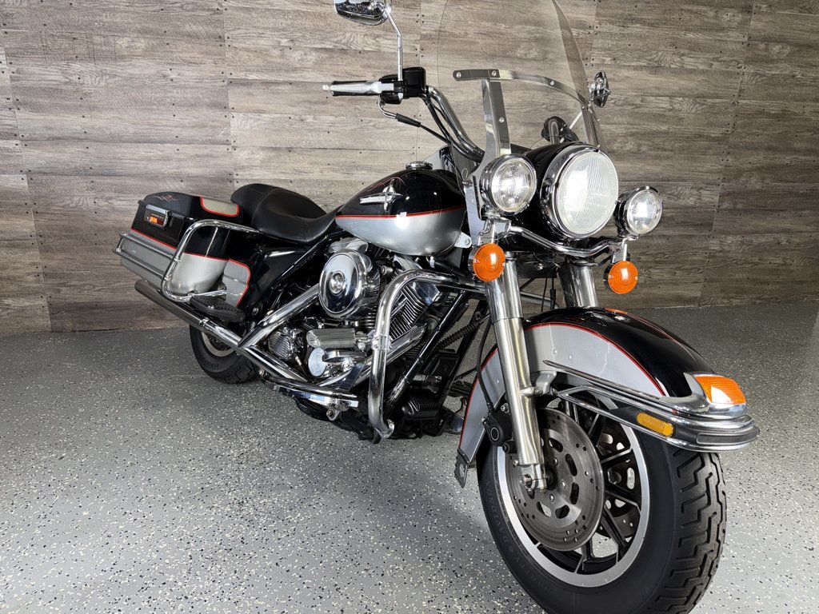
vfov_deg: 56.8
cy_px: 307
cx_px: 410
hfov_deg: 71.6
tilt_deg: -17.9
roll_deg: -0.4
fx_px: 568
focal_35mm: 24
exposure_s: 1/27
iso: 64
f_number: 1.78
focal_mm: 6.76
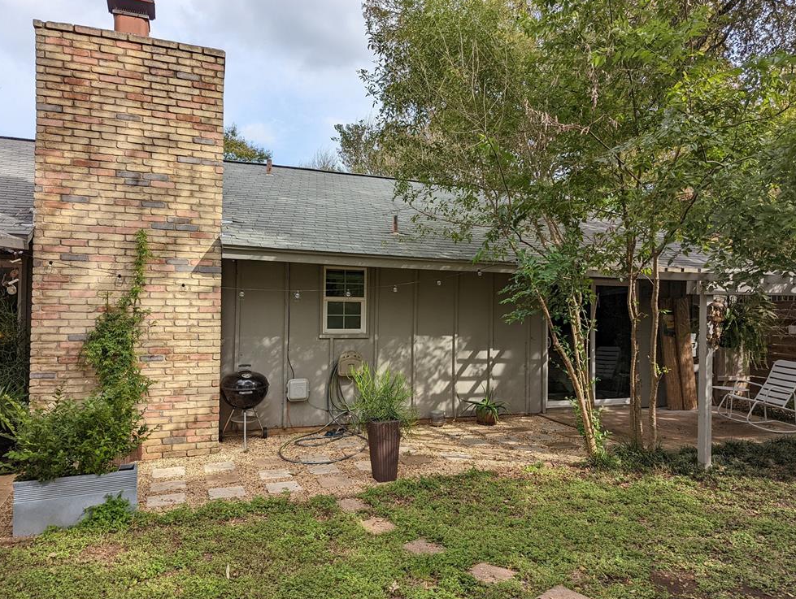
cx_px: 393
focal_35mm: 25
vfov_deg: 55.0
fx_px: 576
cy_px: 306
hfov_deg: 69.3
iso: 42
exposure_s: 1/1332
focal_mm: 6.81
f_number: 1.85
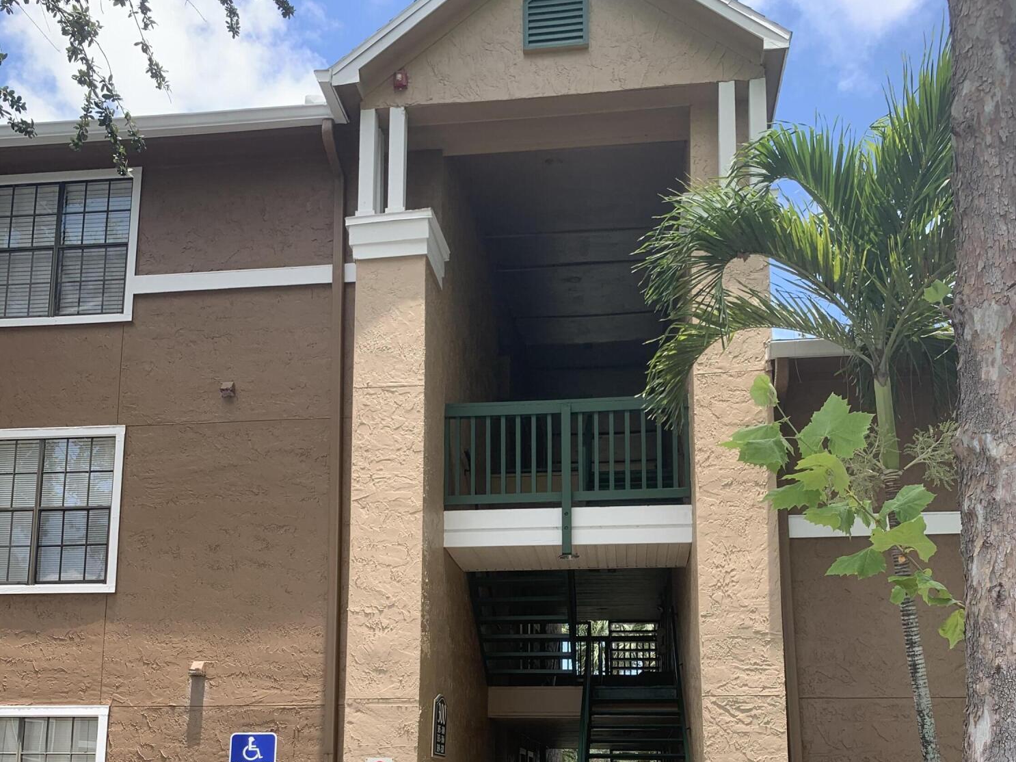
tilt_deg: +10.0
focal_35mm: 35
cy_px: 639
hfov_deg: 52.6
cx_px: 512
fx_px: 1027
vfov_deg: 38.7
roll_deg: -1.8
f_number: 1.8
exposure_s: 1/412
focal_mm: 4.25
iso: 25
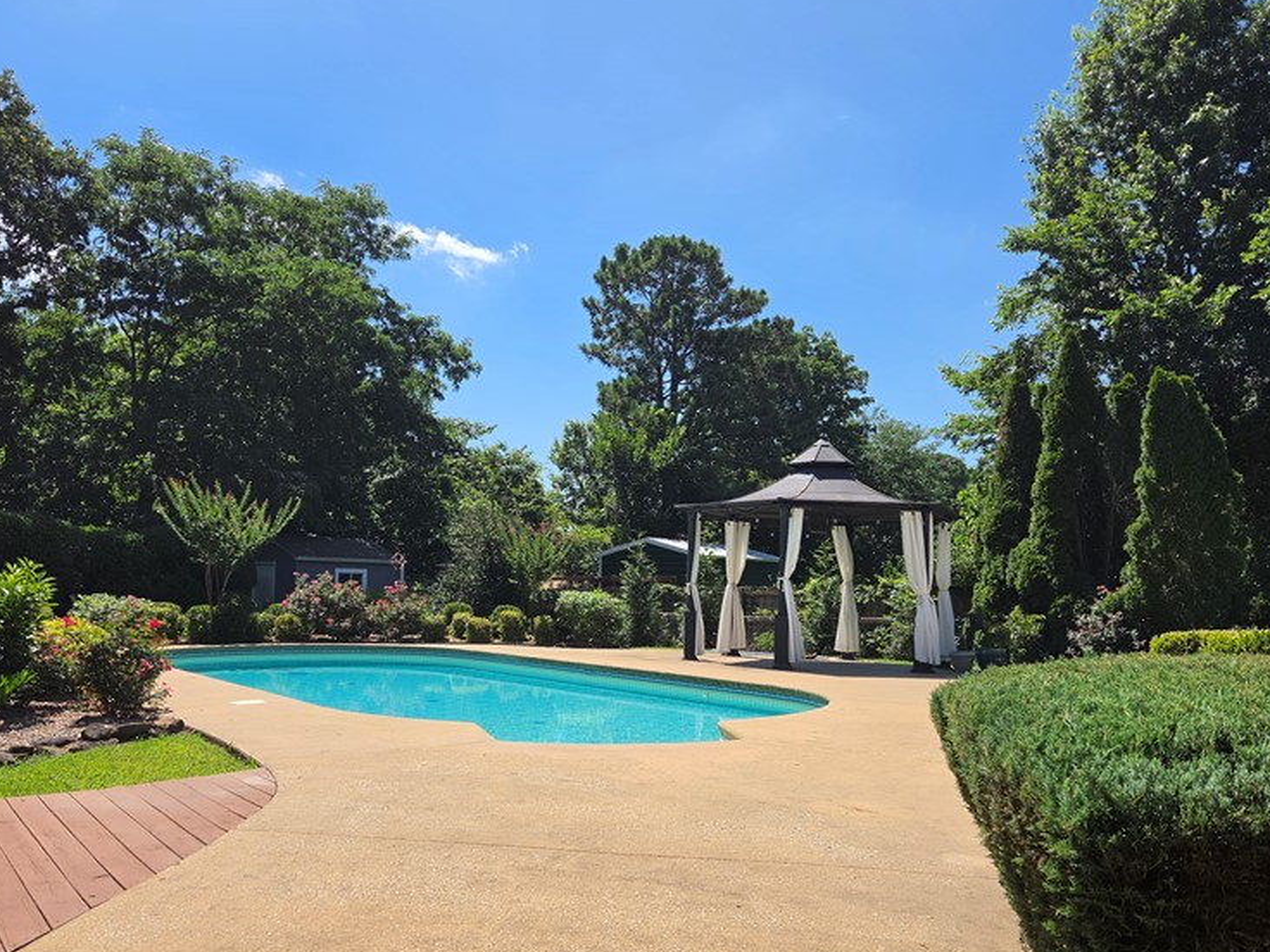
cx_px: 623
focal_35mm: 32
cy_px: 555
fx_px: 1174
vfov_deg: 44.0
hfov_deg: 56.8
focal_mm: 5.4
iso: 80
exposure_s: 1/4481
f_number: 1.8
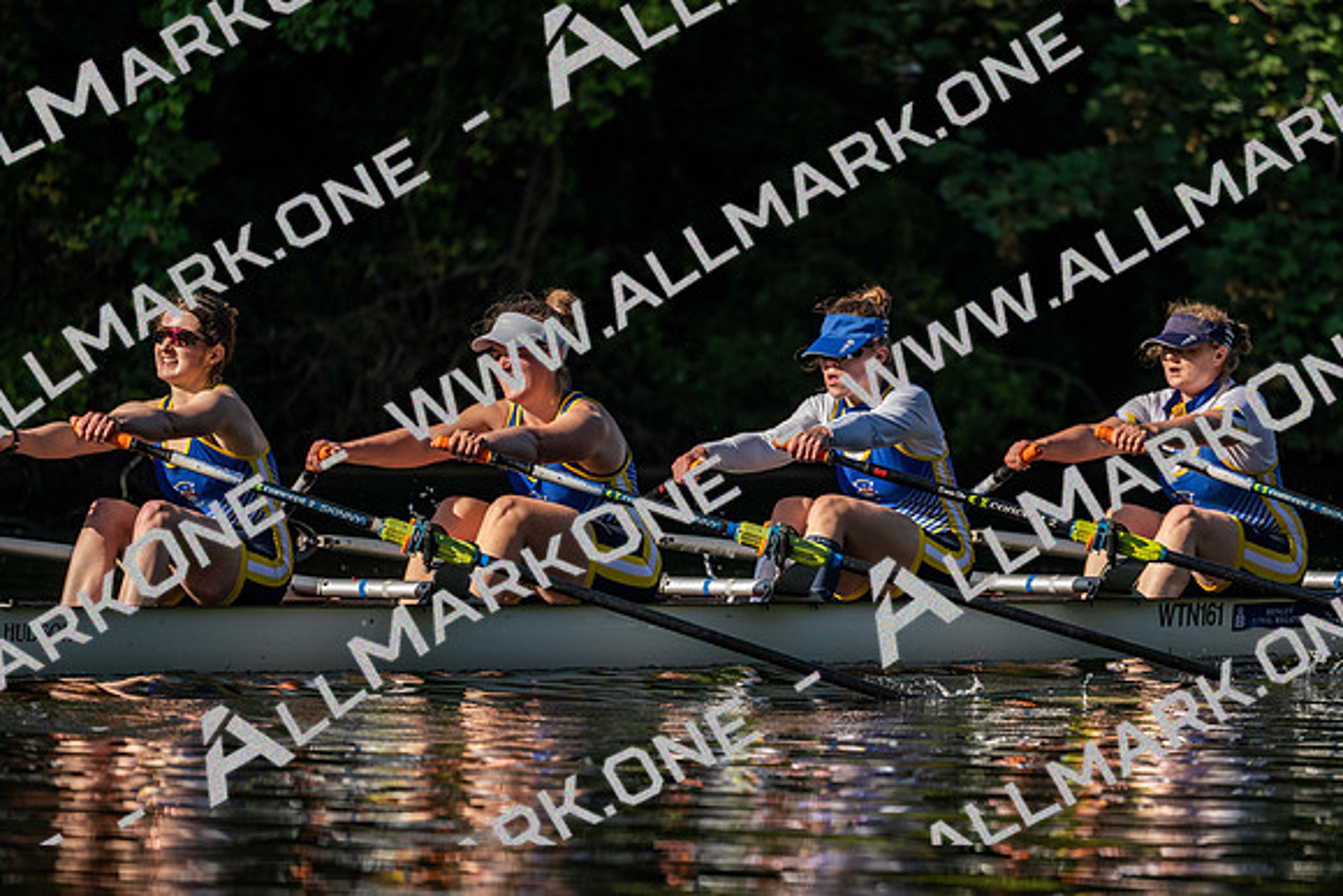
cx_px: 672
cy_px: 448
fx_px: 14933
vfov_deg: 3.4
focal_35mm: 400
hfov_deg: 5.1
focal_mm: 400
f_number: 4.5
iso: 560
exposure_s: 1/2500
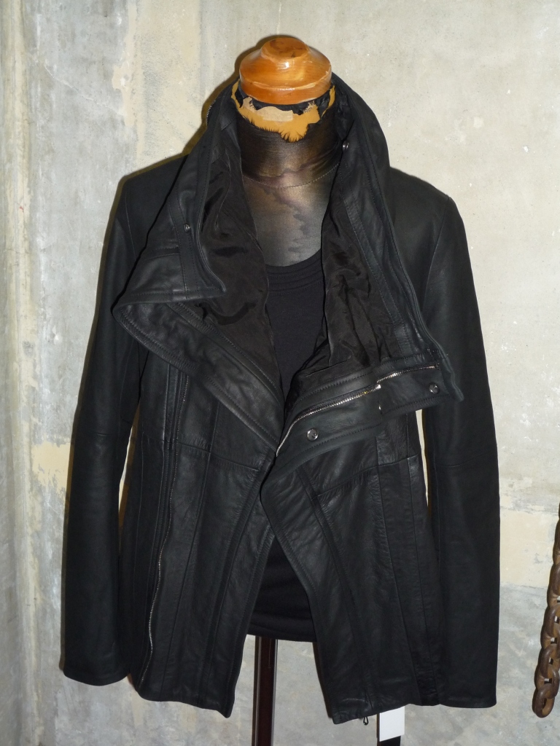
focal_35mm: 43
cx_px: 280
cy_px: 373
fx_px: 928
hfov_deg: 33.6
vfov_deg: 43.9
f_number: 4.5
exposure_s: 1/30
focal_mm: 7.5
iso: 250
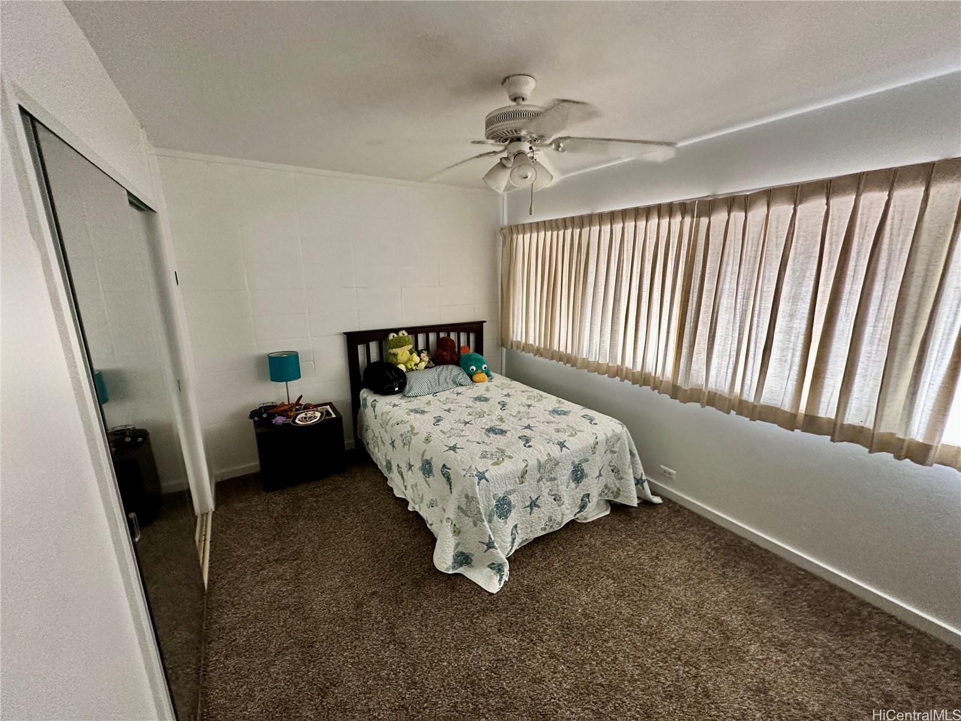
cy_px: 360
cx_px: 480
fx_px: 389
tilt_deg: -13.5
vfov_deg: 85.7
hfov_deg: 102.1
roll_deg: -0.2
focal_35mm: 14
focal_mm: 2.22
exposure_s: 1/60
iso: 640
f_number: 2.2
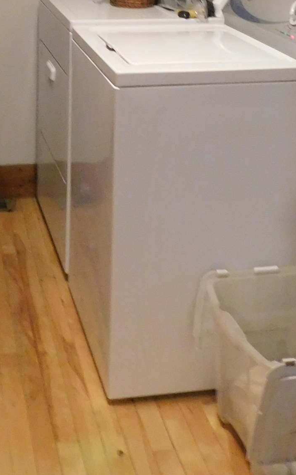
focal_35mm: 66
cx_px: 78
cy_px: 10
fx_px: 852
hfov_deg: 19.6
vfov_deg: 29.2
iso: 450
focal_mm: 4
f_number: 3
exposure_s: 1/8
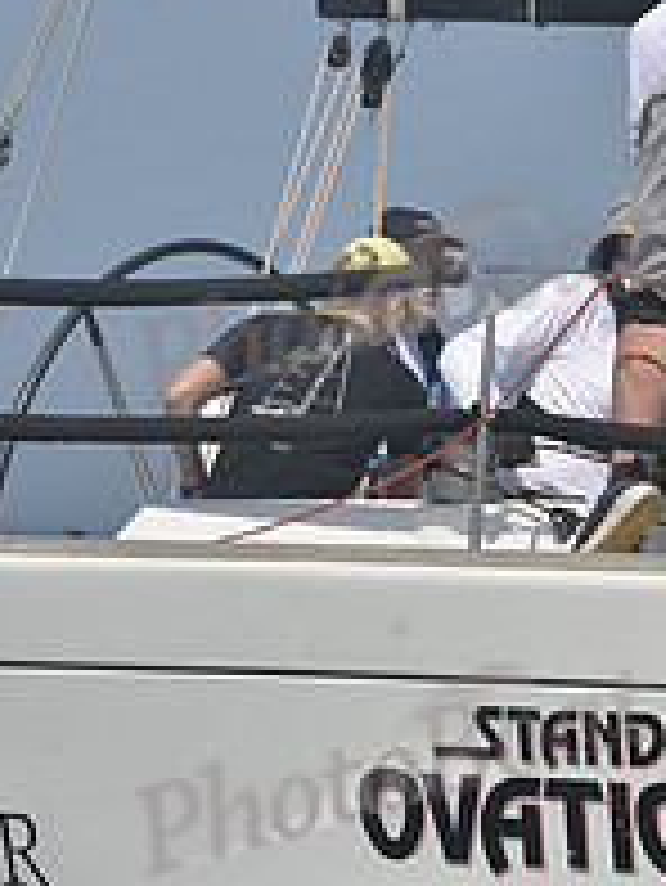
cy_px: 461
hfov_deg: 2.6
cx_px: 1008
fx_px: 14529
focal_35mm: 567
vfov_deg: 3.5
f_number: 9
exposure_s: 1/1000
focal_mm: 200
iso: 280
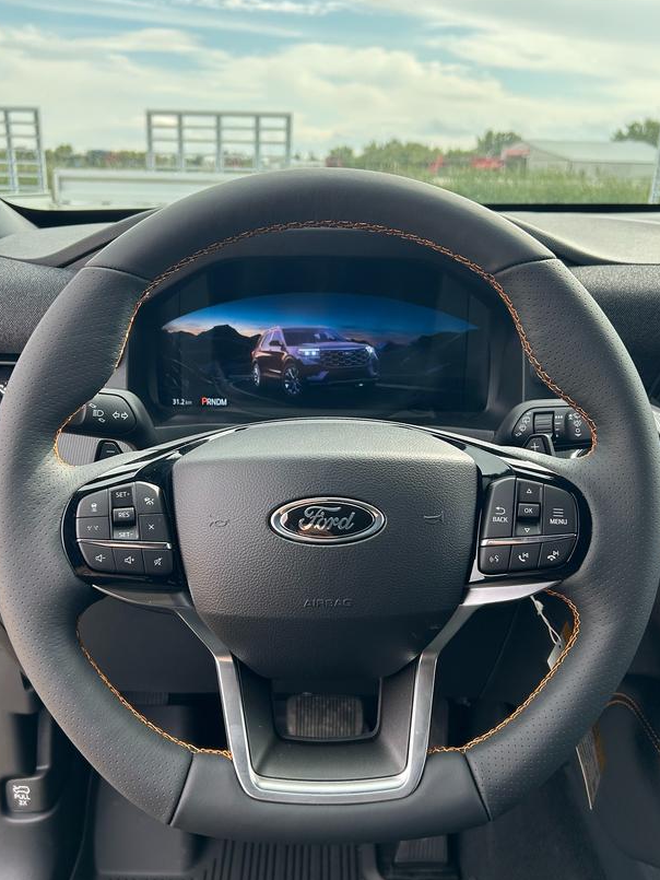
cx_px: 311
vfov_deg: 58.3
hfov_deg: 45.4
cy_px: 447
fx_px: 788
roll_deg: -1.4
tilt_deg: -19.1
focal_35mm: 31
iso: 50
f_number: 1.5
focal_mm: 5.7
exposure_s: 1/584
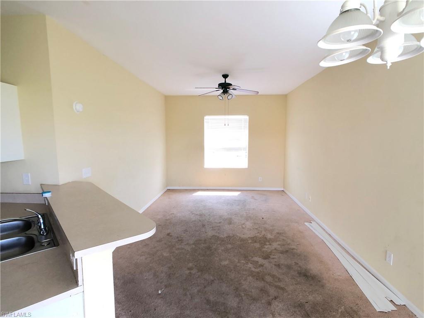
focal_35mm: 28
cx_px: 212
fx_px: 343
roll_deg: -0.5
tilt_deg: -5.8
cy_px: 159
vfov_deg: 49.7
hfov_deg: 63.4
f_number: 1.8
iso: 40
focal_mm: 4
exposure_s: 1/20
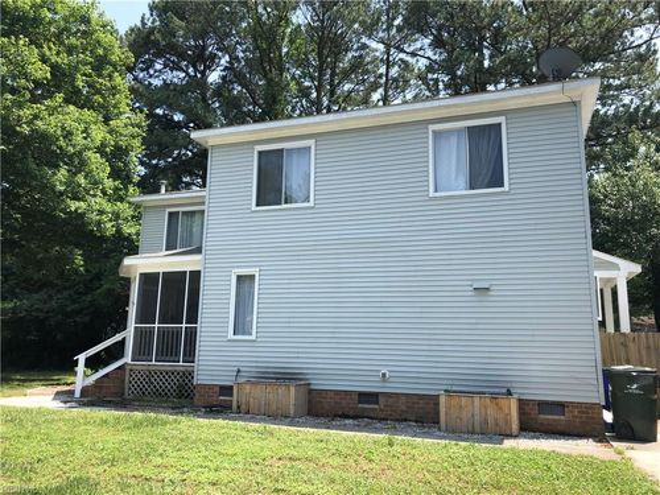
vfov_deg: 49.7
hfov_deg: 63.4
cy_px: 248
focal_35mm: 28
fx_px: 534
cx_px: 330
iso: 20
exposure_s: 1/889
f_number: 1.8
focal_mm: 4
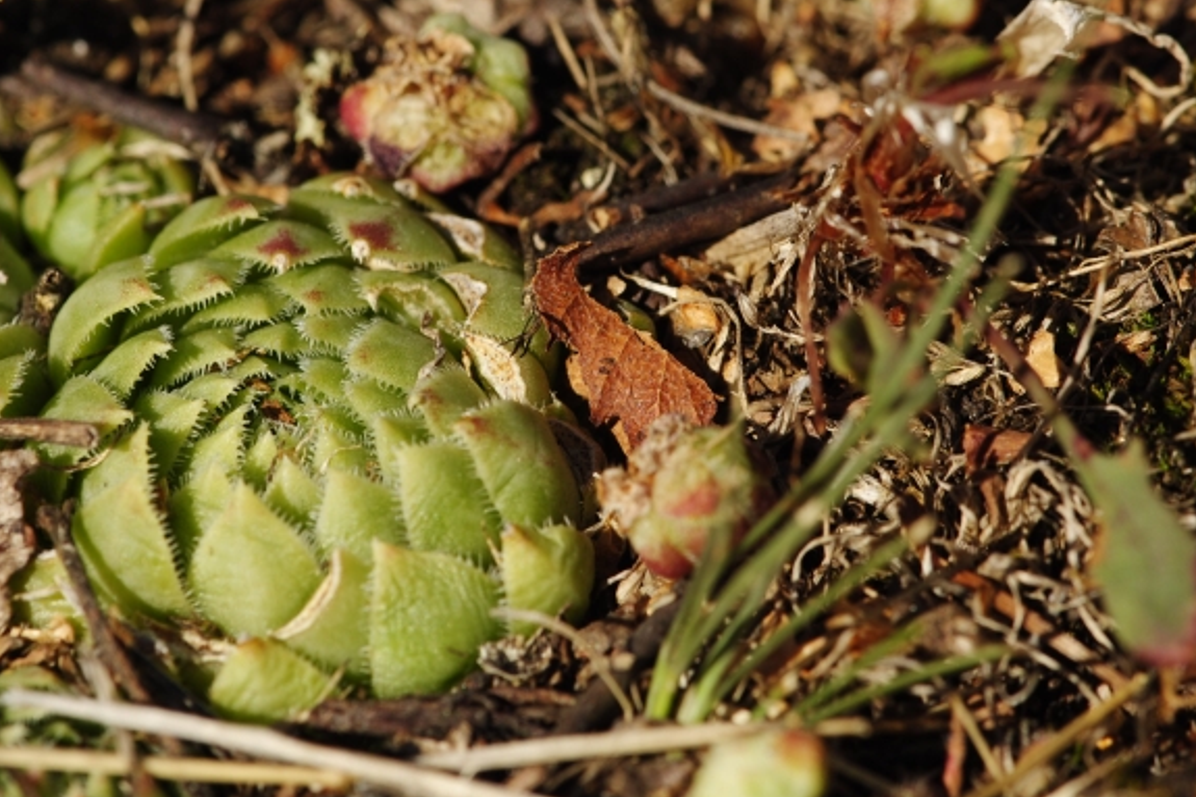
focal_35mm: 178
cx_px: 578
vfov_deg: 7.7
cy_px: 250
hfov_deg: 11.6
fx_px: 5901
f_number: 9
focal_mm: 85
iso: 100
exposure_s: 1/250
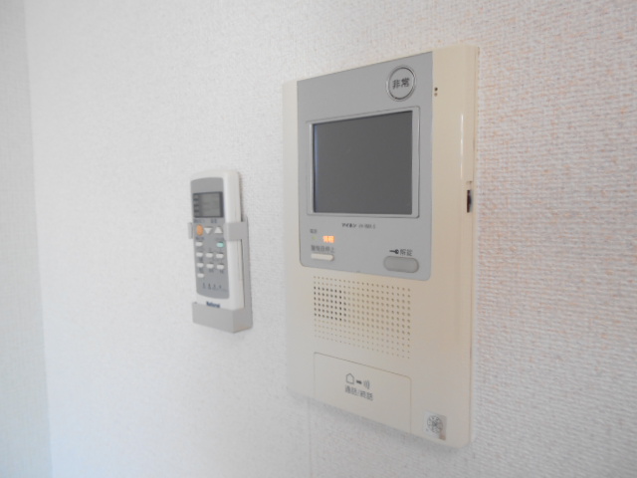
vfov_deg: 53.1
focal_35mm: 26
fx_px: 478
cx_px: 318
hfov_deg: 67.3
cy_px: 239
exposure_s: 1/30
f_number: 3.2
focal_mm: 4.6
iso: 140
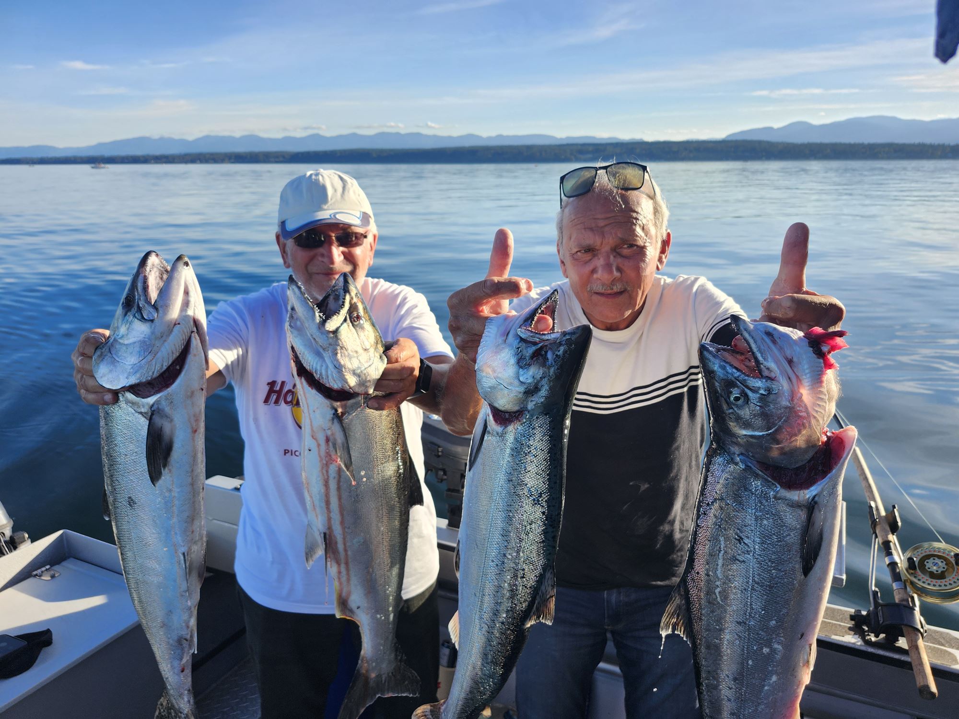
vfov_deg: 58.9
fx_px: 637
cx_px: 480
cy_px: 360
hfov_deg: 73.9
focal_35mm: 23
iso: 25
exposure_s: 1/673
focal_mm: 5.54
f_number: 1.8
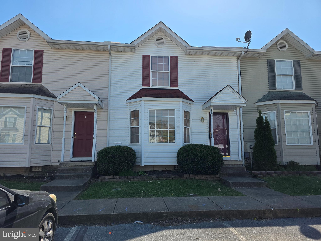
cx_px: 160
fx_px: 213
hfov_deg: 73.9
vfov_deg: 58.9
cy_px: 120
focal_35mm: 23
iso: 80
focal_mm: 6.3
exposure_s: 1/5296
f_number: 1.7
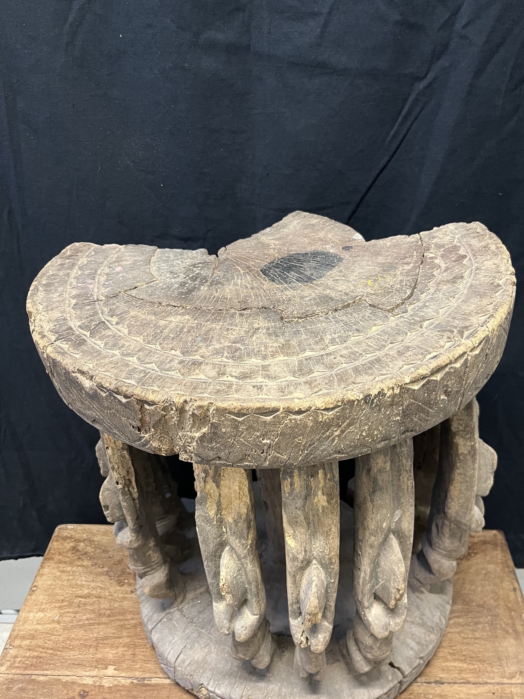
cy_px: 368
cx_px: 287
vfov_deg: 61.6
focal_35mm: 29
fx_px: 585
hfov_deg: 48.2
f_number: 1.6
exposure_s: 1/50
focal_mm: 5.1
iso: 200
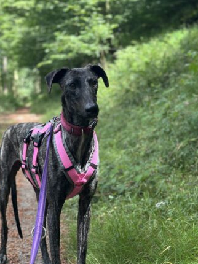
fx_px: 511
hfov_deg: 21.8
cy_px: 158
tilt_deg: -3.5
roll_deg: -0.7
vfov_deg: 28.9
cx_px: 64
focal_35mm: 67
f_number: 1.78
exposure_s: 1/282
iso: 80
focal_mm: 6.86
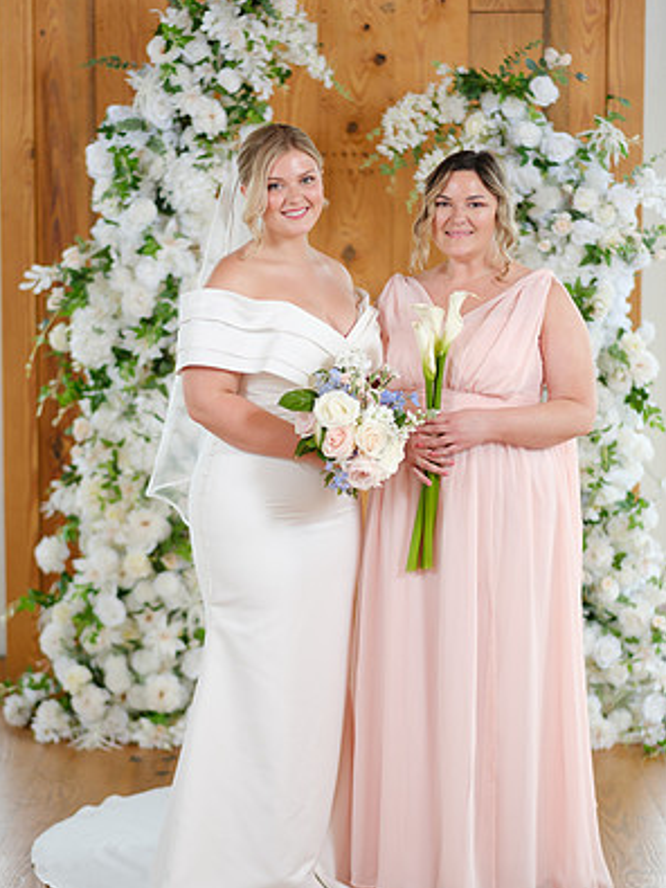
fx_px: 2361
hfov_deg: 16.1
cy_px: 459
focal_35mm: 92
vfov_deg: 21.3
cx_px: 333
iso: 125
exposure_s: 1/250
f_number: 1.4
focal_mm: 56
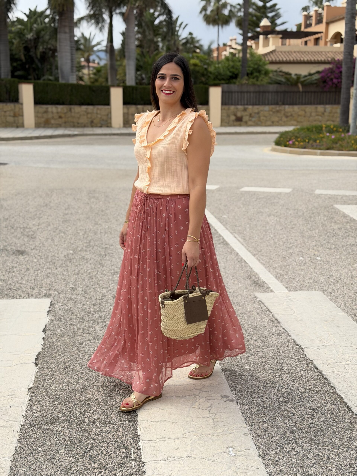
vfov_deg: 39.7
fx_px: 660
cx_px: 178
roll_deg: -2.5
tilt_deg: -11.7
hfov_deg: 30.3
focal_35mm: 48
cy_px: 238
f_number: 1.78
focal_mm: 6.76
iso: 64
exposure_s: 1/3704
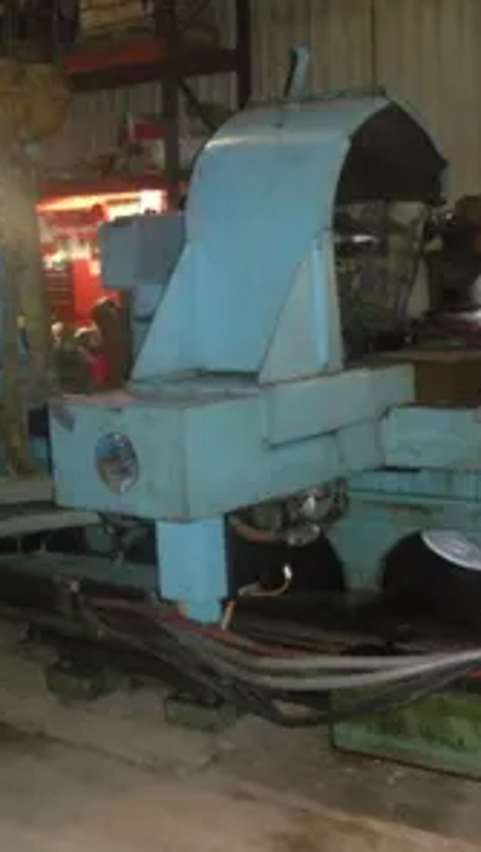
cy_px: 429
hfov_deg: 22.5
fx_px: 1199
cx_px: 351
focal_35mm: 53
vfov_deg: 39.1
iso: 800
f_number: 3.5
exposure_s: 1/60
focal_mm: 6.3
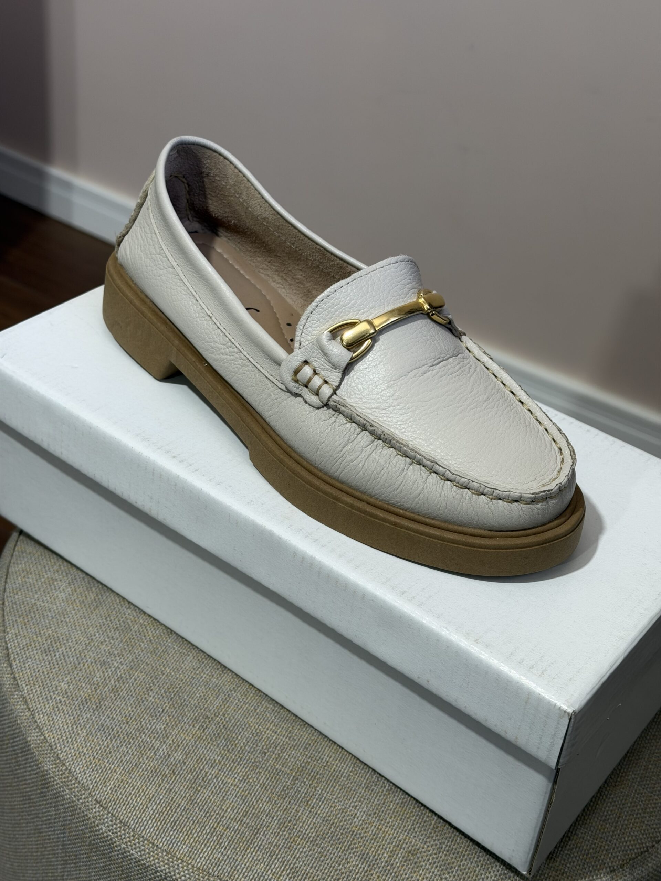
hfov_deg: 30.3
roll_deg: -8.9
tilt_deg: -36.4
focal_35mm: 48
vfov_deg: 39.7
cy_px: 440
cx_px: 330
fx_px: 1222
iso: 64
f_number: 1.78
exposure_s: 1/60
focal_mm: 6.76
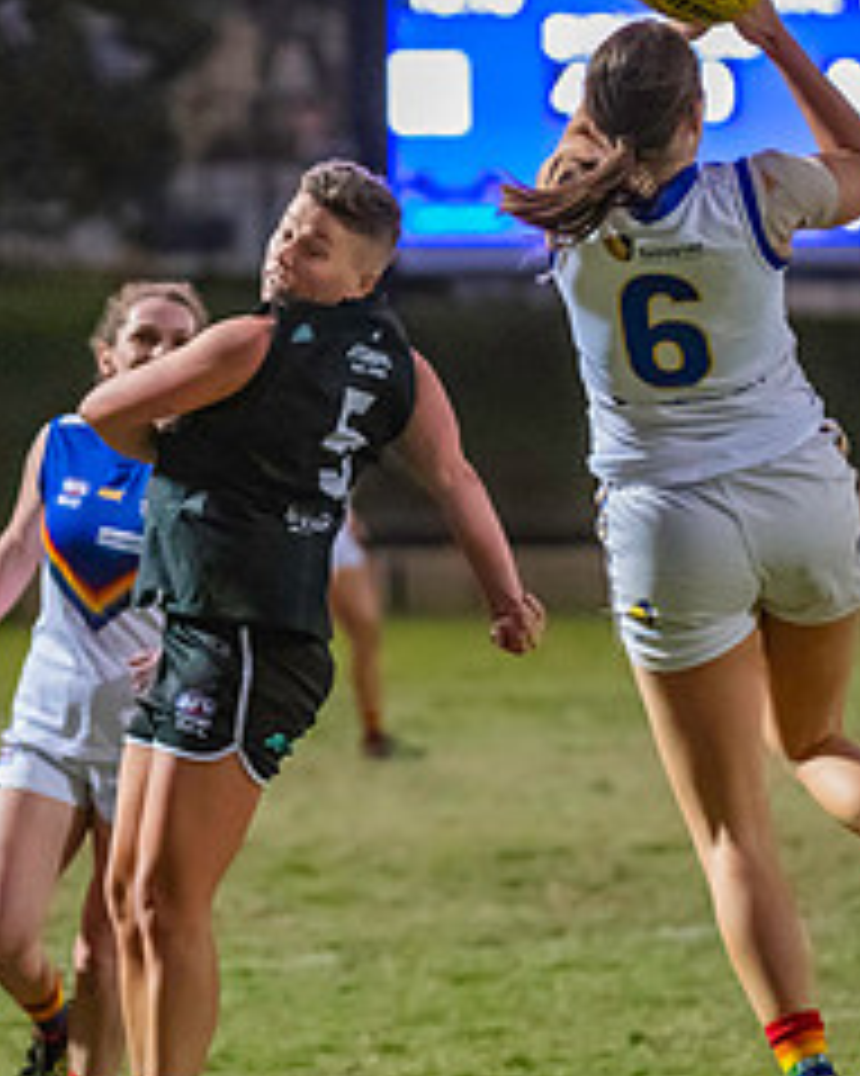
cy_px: 641
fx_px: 12098
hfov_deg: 4.1
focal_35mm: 380
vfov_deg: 5.1
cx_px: 148
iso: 10000
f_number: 2.8
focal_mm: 135
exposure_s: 1/1250
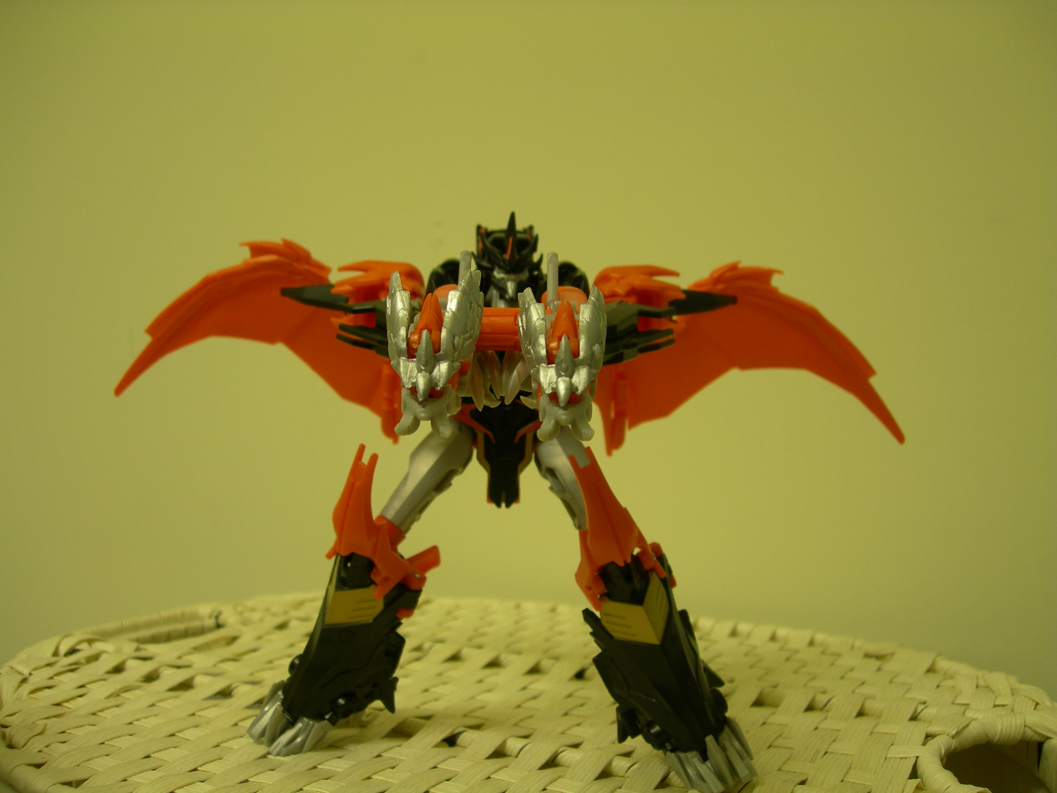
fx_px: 1160
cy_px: 396
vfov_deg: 37.7
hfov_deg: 49.0
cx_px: 528
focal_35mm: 38
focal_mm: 7.8
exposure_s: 1/12.1
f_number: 2.8
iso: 50
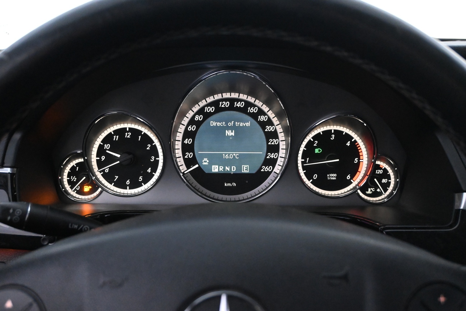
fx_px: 437
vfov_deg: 39.1
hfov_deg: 56.1
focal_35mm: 34
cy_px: 156
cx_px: 233
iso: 6400
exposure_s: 1/60
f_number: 4.5
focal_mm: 22.5
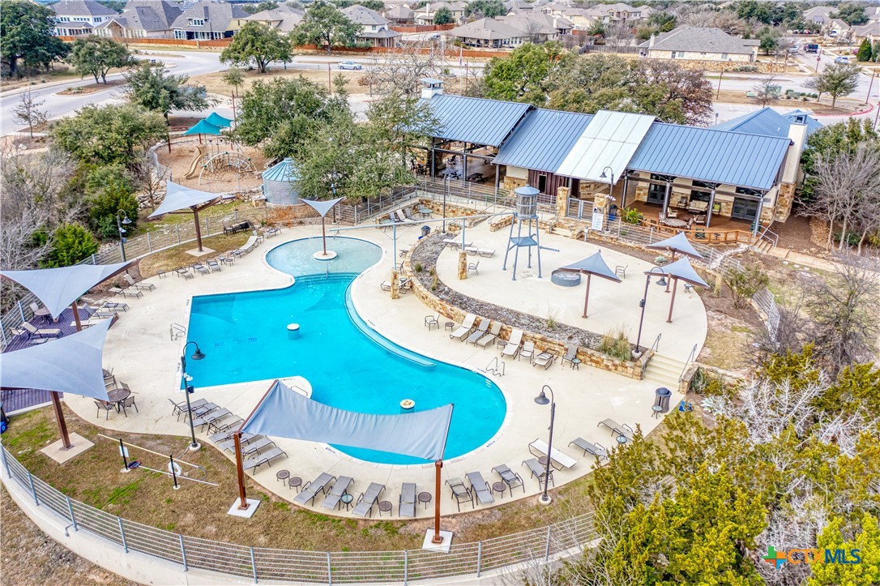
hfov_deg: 65.5
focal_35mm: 28
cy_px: 293
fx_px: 684
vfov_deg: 46.4
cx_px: 440
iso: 100
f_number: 2.8
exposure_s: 1/640
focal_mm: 10.3
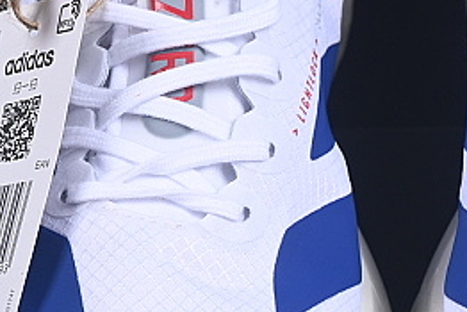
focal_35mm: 309
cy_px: 148
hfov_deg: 6.7
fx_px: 4010
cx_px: 392
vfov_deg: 4.5
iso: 160
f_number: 8
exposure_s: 1/80
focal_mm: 50
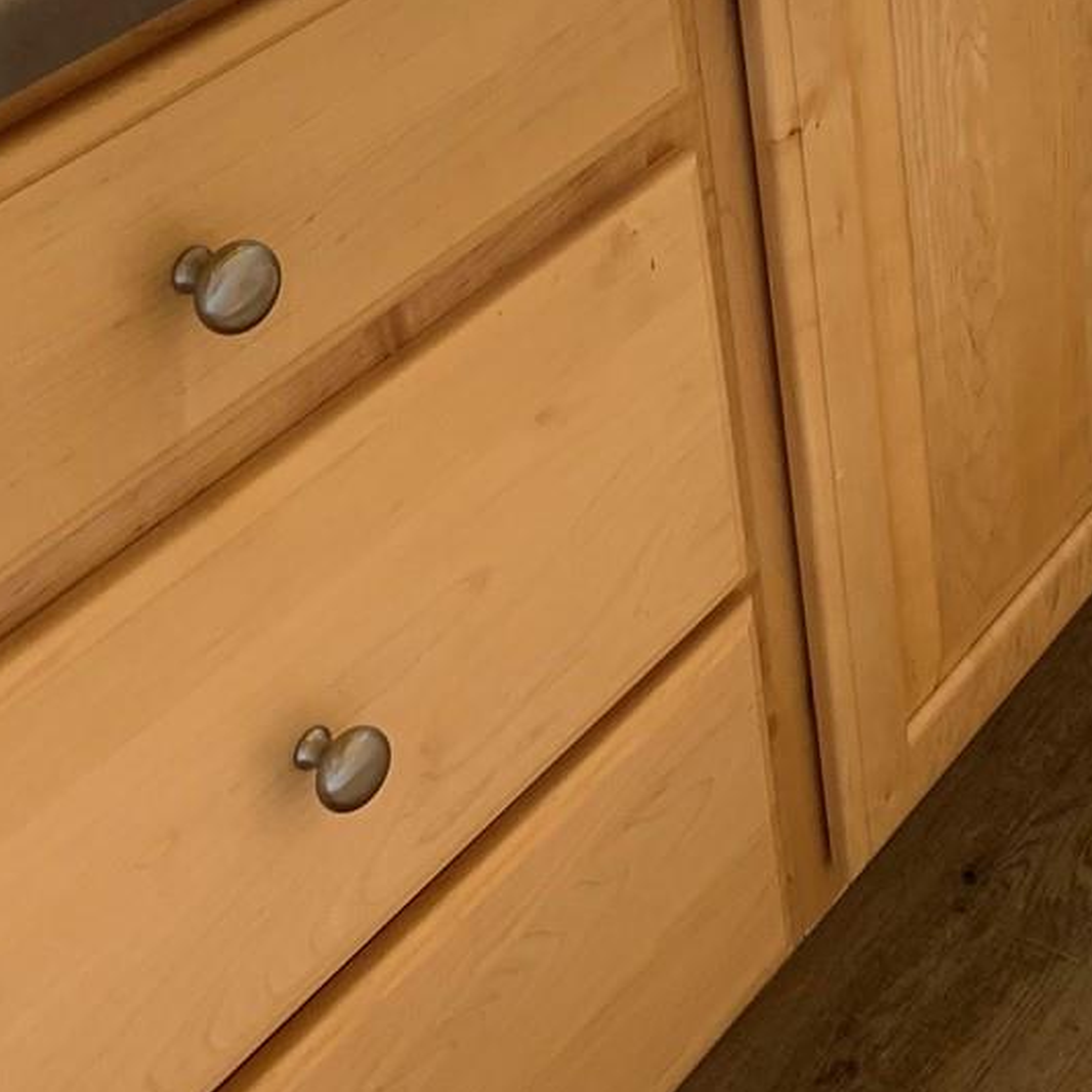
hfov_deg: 23.7
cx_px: 1158
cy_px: -94
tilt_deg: -27.0
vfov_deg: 23.5
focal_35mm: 69
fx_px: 2463
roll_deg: +2.0
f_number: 1.8
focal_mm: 4.25
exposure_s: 1/60
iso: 125
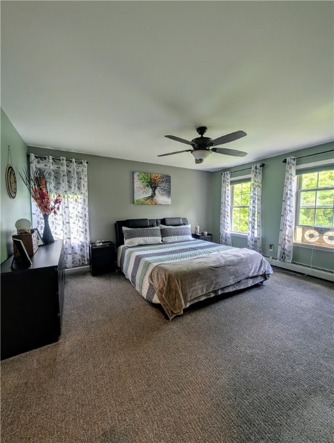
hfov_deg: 94.6
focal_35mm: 12
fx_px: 154
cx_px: 167
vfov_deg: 110.5
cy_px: 222
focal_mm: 2.02
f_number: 1.7
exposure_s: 1/40
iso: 58
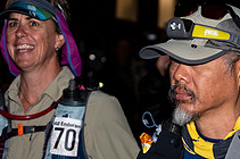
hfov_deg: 9.8
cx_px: 223
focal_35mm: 209
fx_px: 1391
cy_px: 104
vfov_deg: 6.5
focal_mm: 63
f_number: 4
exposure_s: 1/200
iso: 320
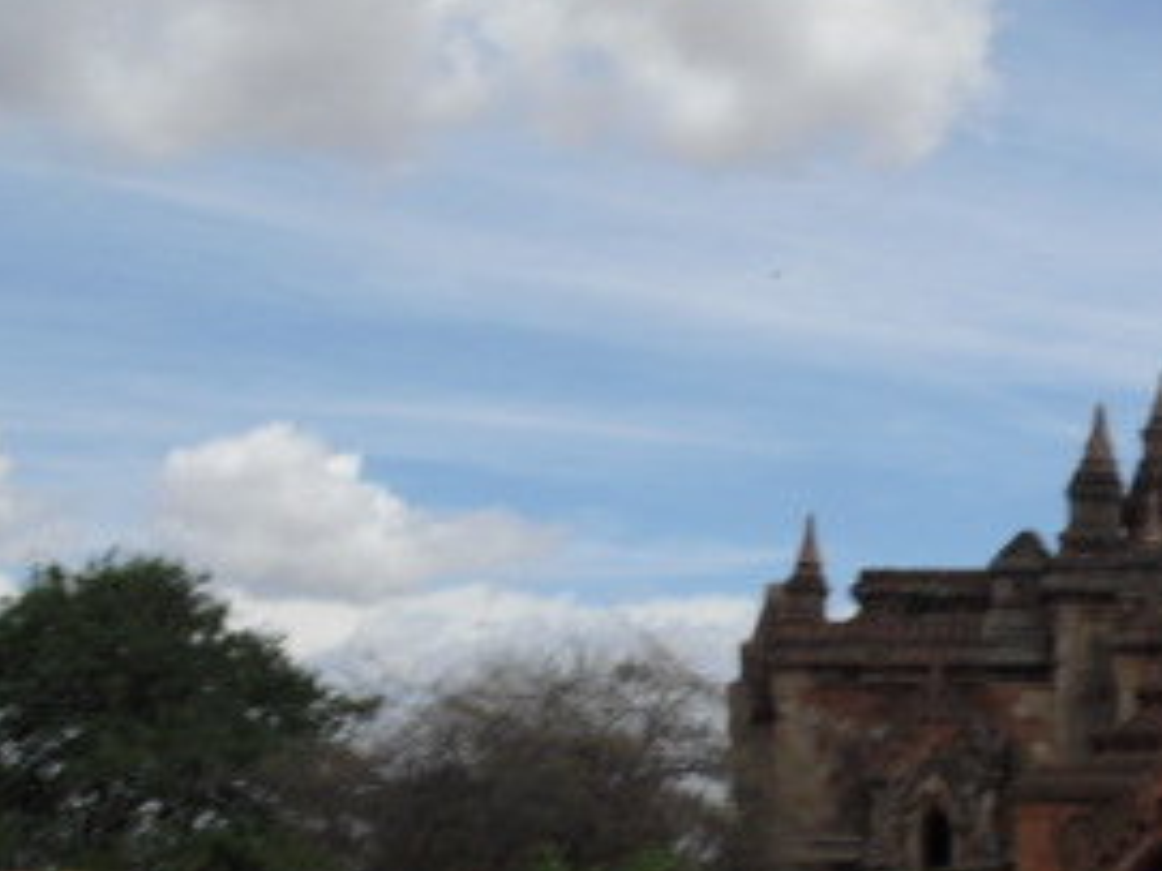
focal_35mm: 85
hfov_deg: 22.4
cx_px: 1089
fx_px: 2852
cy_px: 695
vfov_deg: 17.2
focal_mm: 6.3
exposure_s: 1/250
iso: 64
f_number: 7.8
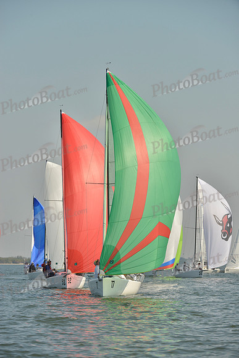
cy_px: 179
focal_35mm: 200
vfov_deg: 10.3
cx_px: 120
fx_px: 1990
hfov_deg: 6.9
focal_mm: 200
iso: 280
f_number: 8
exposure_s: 1/1250
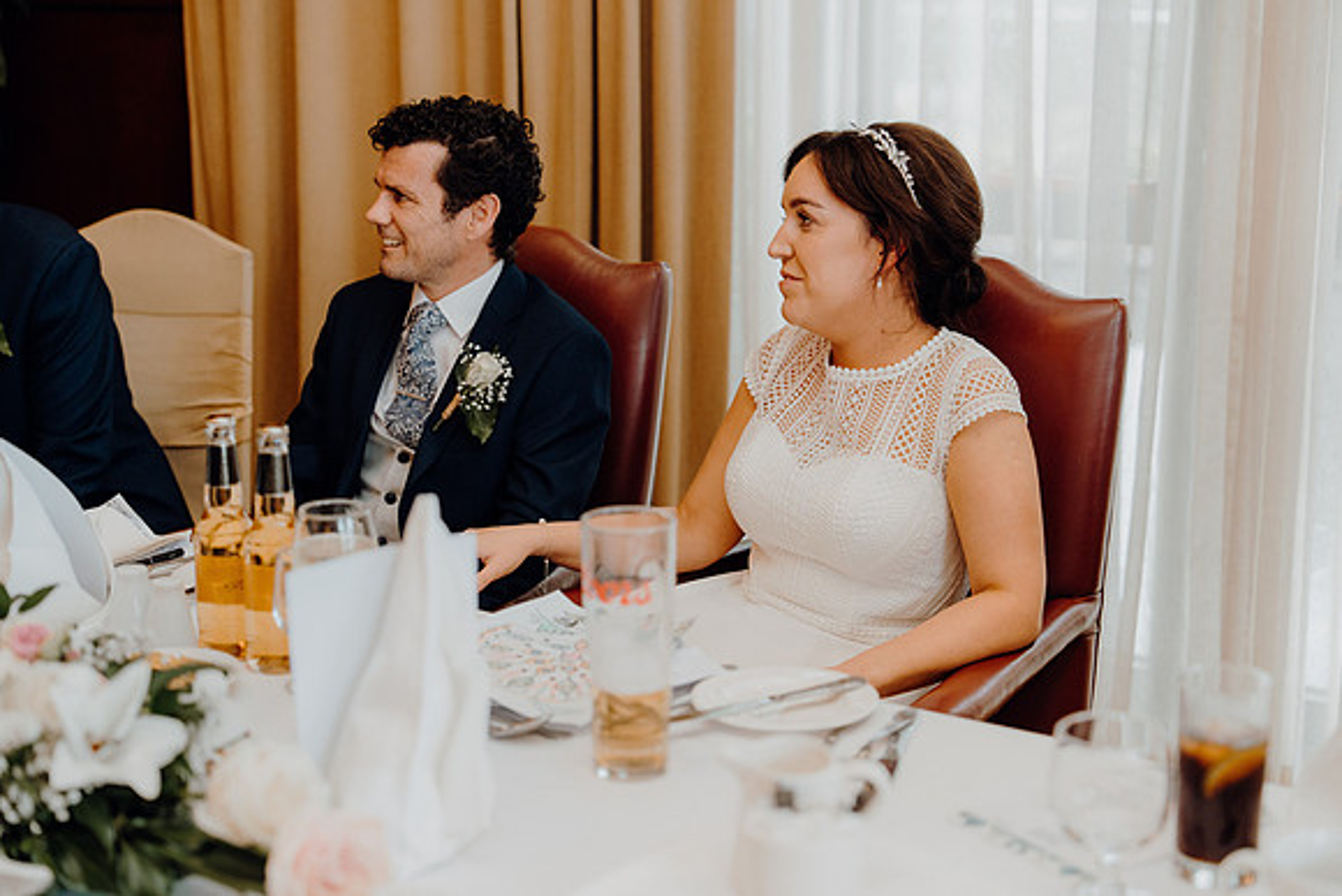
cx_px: 671
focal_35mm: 57
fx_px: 2125
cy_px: 448
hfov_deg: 35.0
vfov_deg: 23.8
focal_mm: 57
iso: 1250
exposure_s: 1/200
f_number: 2.8
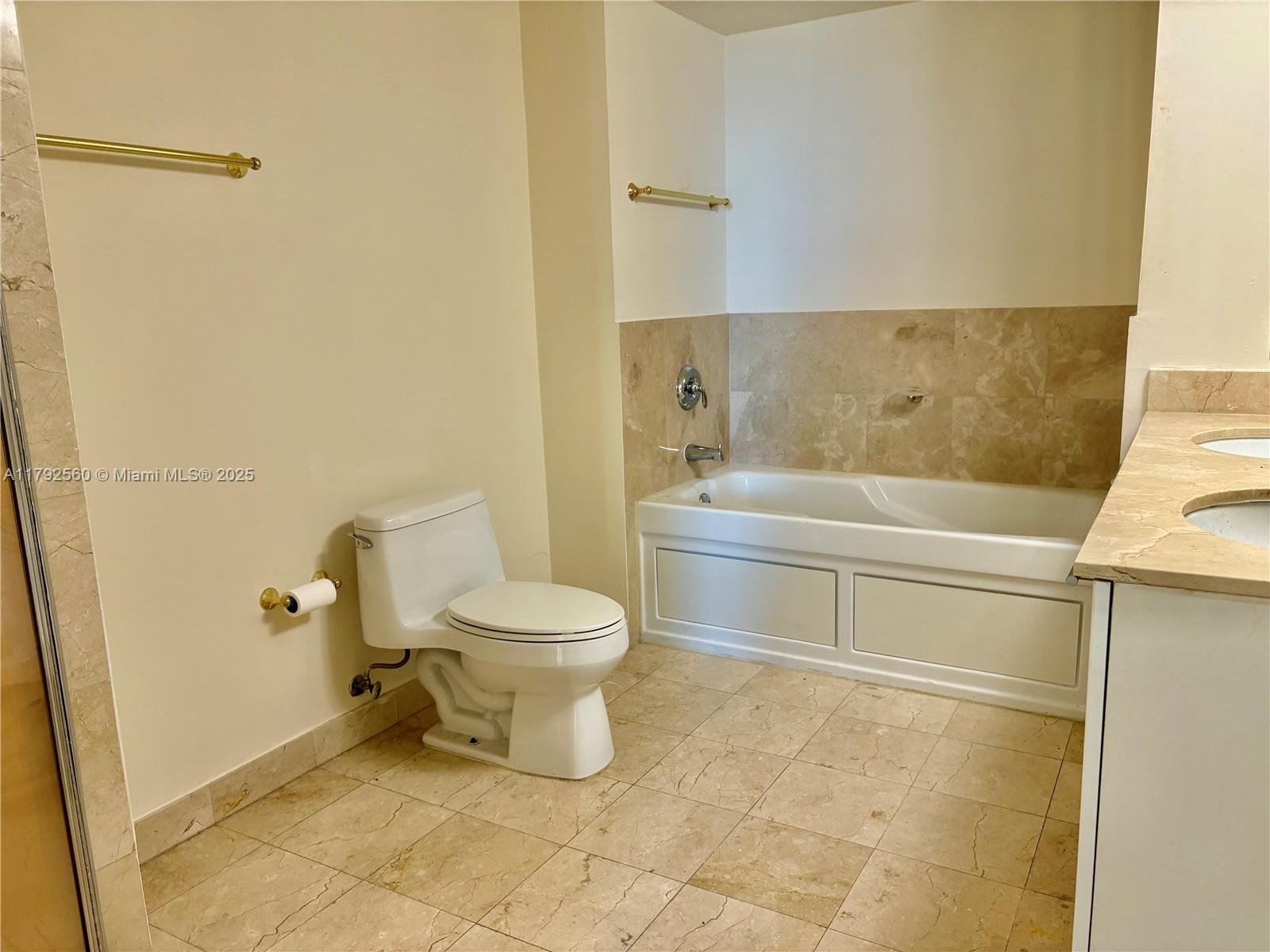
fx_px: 954
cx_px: 635
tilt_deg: -11.7
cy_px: 476
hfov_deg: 67.3
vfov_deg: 53.1
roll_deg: +2.1
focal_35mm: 26
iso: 100
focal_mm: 5.96
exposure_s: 1/60
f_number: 1.6
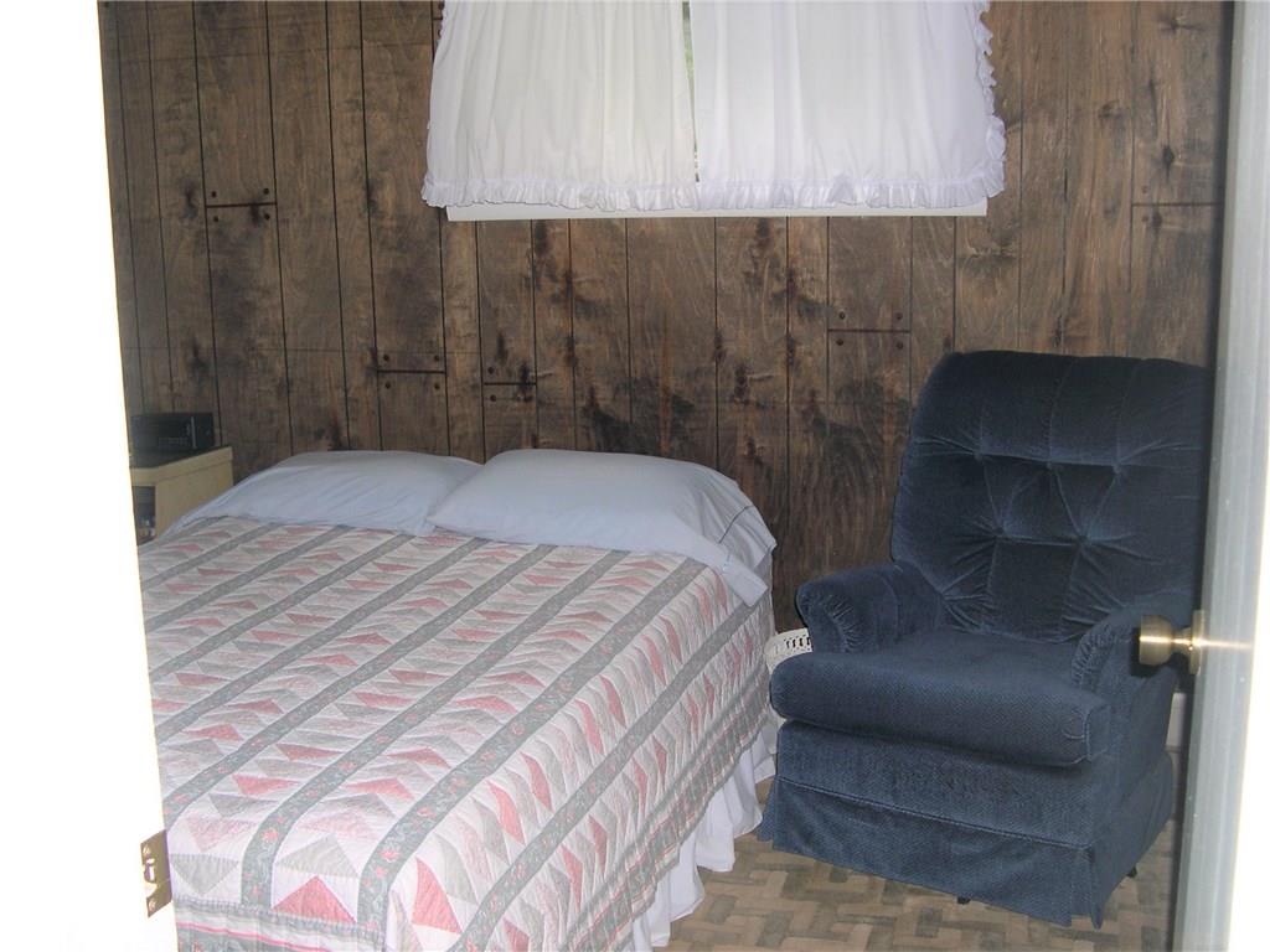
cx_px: 635
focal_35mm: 38
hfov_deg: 49.0
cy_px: 476
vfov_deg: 37.7
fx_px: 1394
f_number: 2.8
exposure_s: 1/60
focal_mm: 8
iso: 100
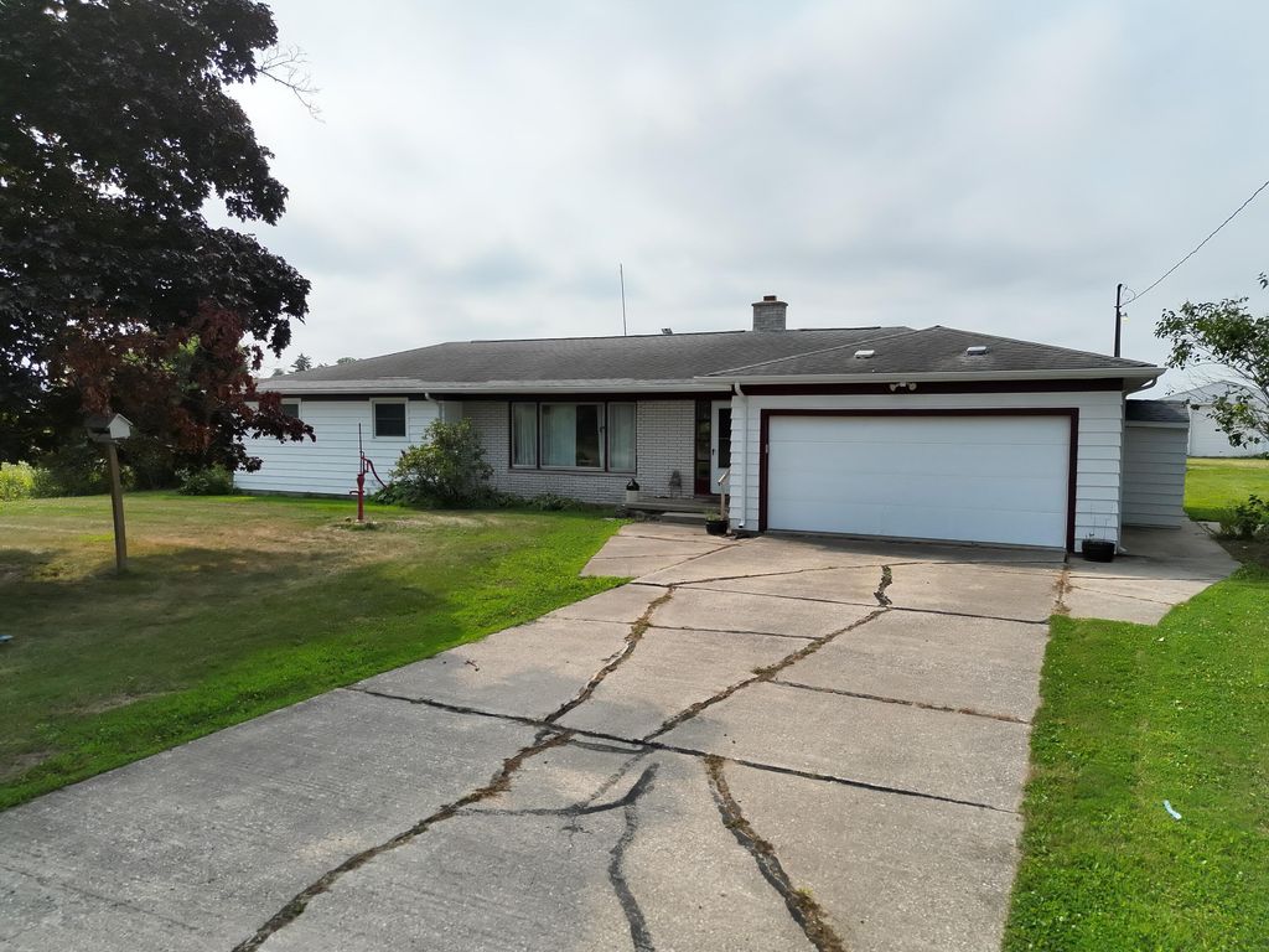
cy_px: 476
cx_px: 634
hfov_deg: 71.6
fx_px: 880
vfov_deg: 56.8
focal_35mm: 24
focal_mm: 6.72
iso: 260
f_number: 1.7
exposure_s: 1/6400
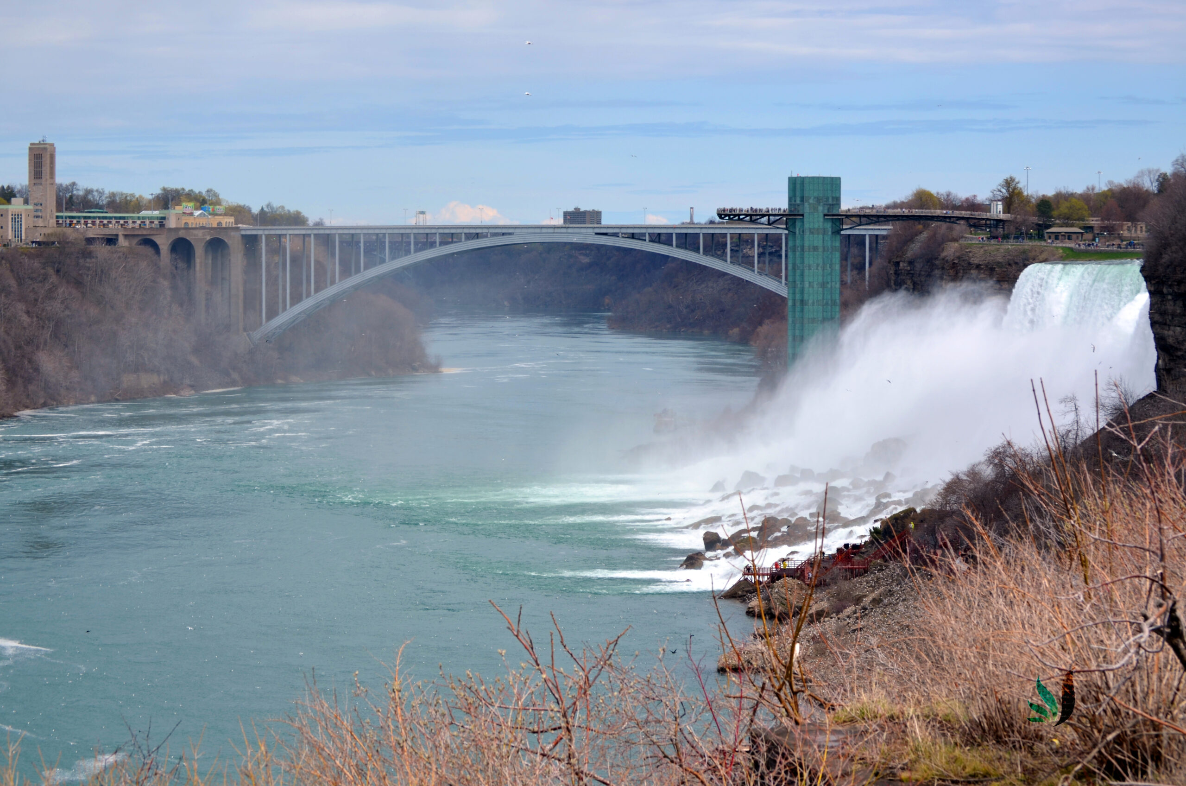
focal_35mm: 82
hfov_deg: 24.7
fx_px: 2712
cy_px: 393
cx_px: 593
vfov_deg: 16.5
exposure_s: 1/320
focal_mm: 55
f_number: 9
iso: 100
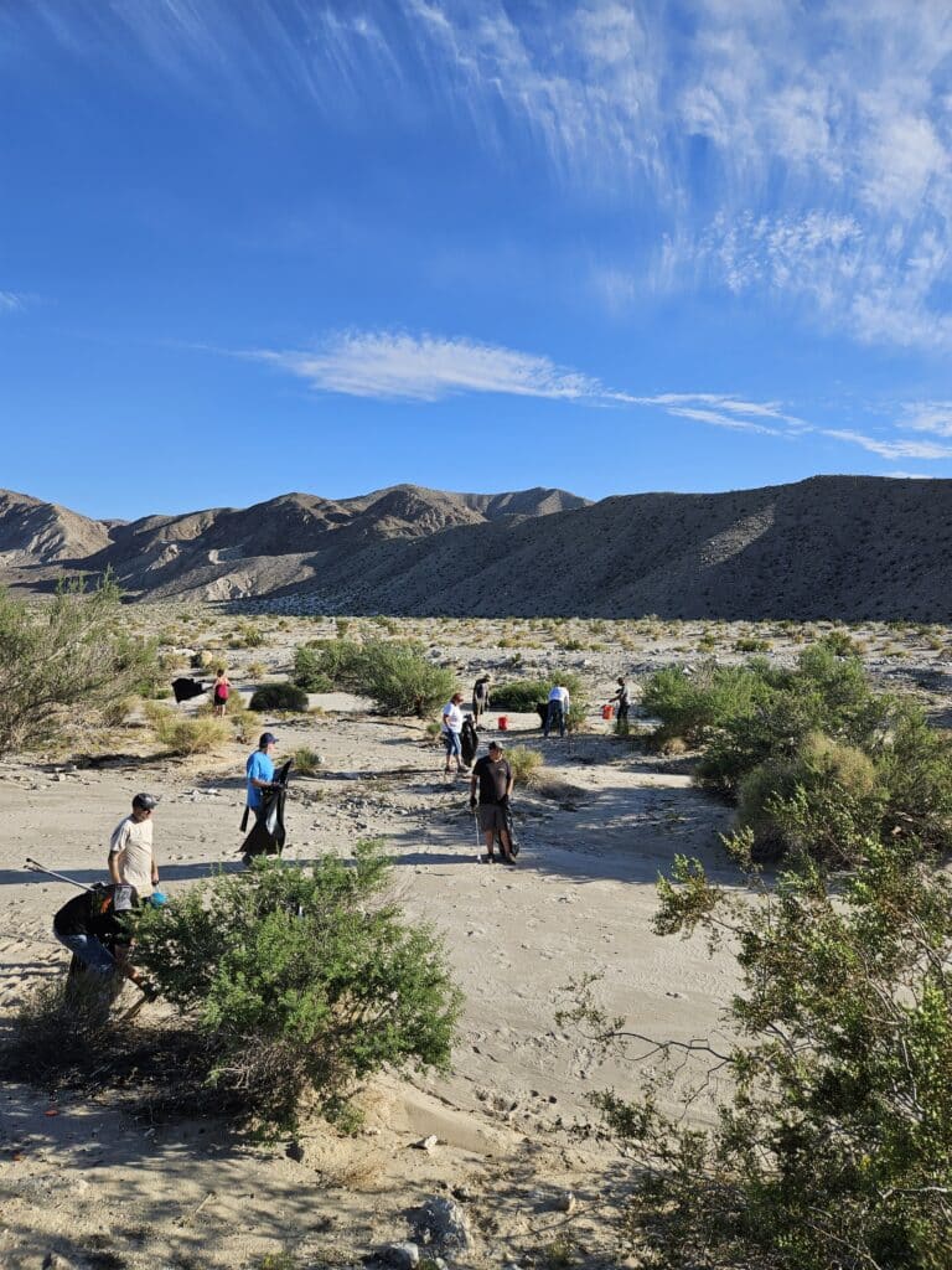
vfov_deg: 73.9
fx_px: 843
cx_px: 476
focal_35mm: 23
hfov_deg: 58.9
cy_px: 635
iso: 25
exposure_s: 1/1915
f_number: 1.8
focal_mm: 5.4
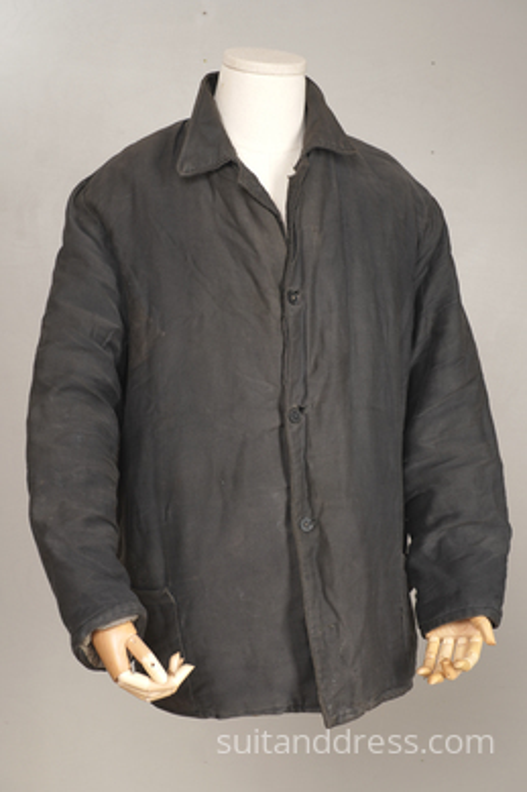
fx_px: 1055
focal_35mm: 48
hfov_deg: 28.1
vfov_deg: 41.1
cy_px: 396
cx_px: 264
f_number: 8
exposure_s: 1/6
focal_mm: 32
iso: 200
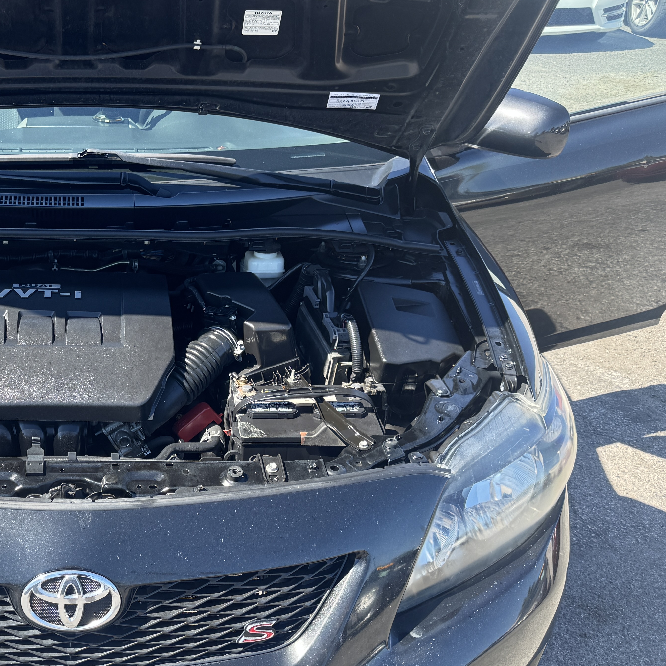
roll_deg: -1.9
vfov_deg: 37.3
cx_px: 71
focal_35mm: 45
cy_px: 416
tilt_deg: -30.4
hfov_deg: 35.4
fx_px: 980
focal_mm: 6.76
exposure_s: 1/842
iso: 80
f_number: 1.78
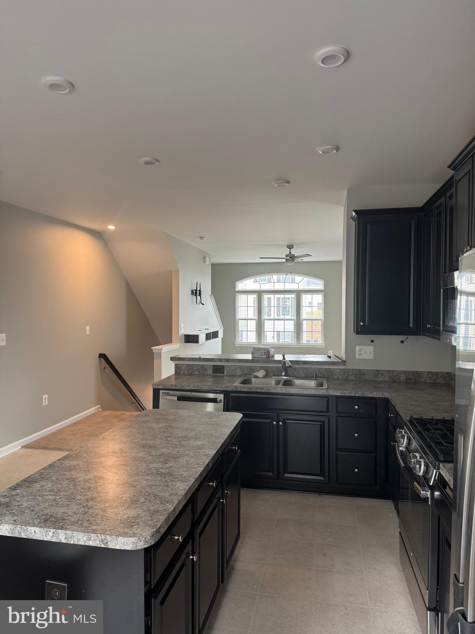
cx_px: 238
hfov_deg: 56.8
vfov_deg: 71.6
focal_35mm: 24
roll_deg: +0.0
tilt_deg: -2.0
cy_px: 317
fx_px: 439
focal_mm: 6.76
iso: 160
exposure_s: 1/60
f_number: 1.78
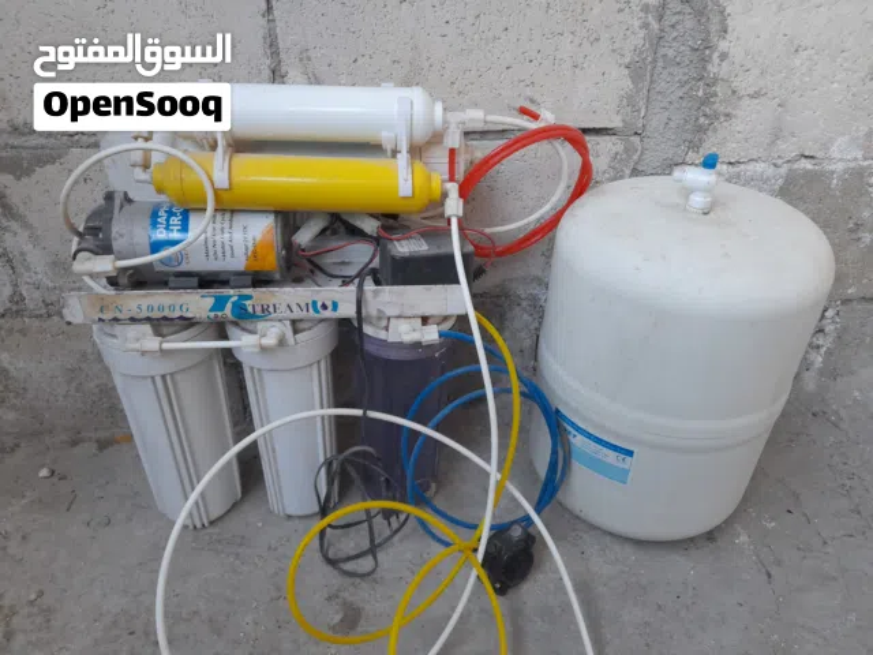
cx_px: 436
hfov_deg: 69.4
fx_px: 630
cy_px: 328
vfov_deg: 54.9
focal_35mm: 25
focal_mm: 4.6
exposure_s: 1/50
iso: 200
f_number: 2
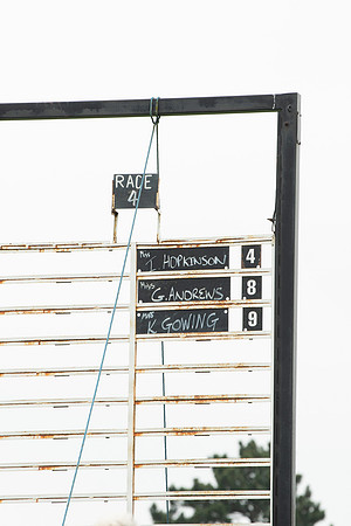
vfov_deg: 6.9
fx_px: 4387
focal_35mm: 300
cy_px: 263
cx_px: 176
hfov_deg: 4.6
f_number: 5
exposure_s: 1/500
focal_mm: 200
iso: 200
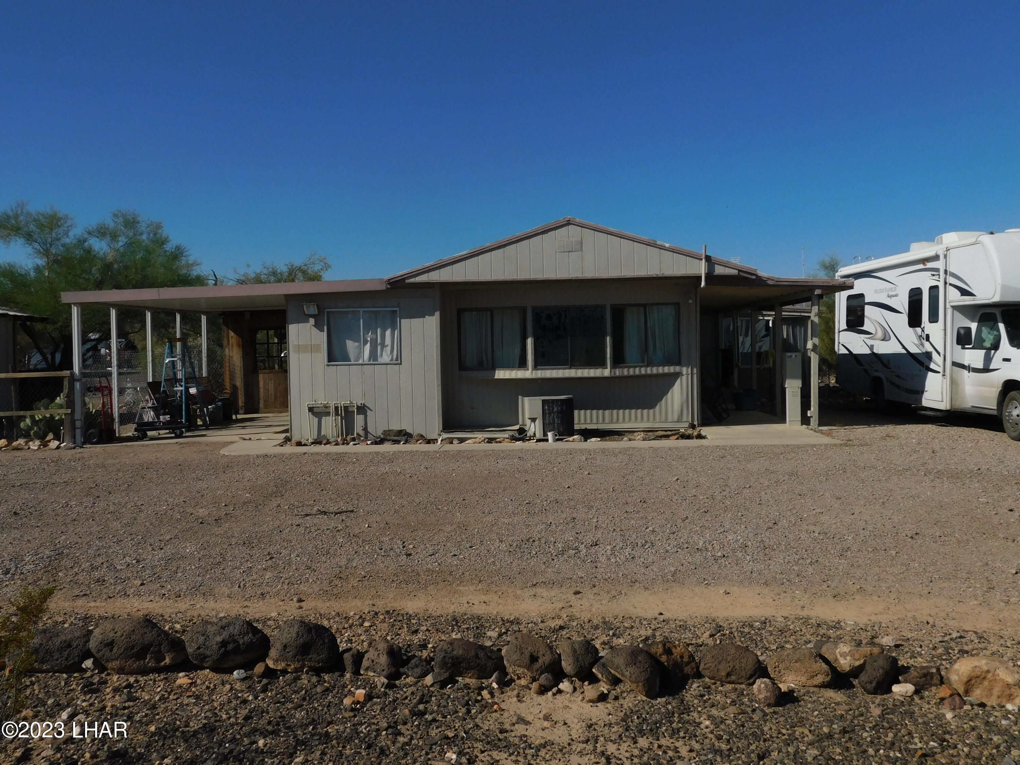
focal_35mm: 30
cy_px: 382
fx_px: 884
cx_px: 510
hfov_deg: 60.0
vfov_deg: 46.8
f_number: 6.4
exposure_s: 1/1000
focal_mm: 5.3
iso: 125
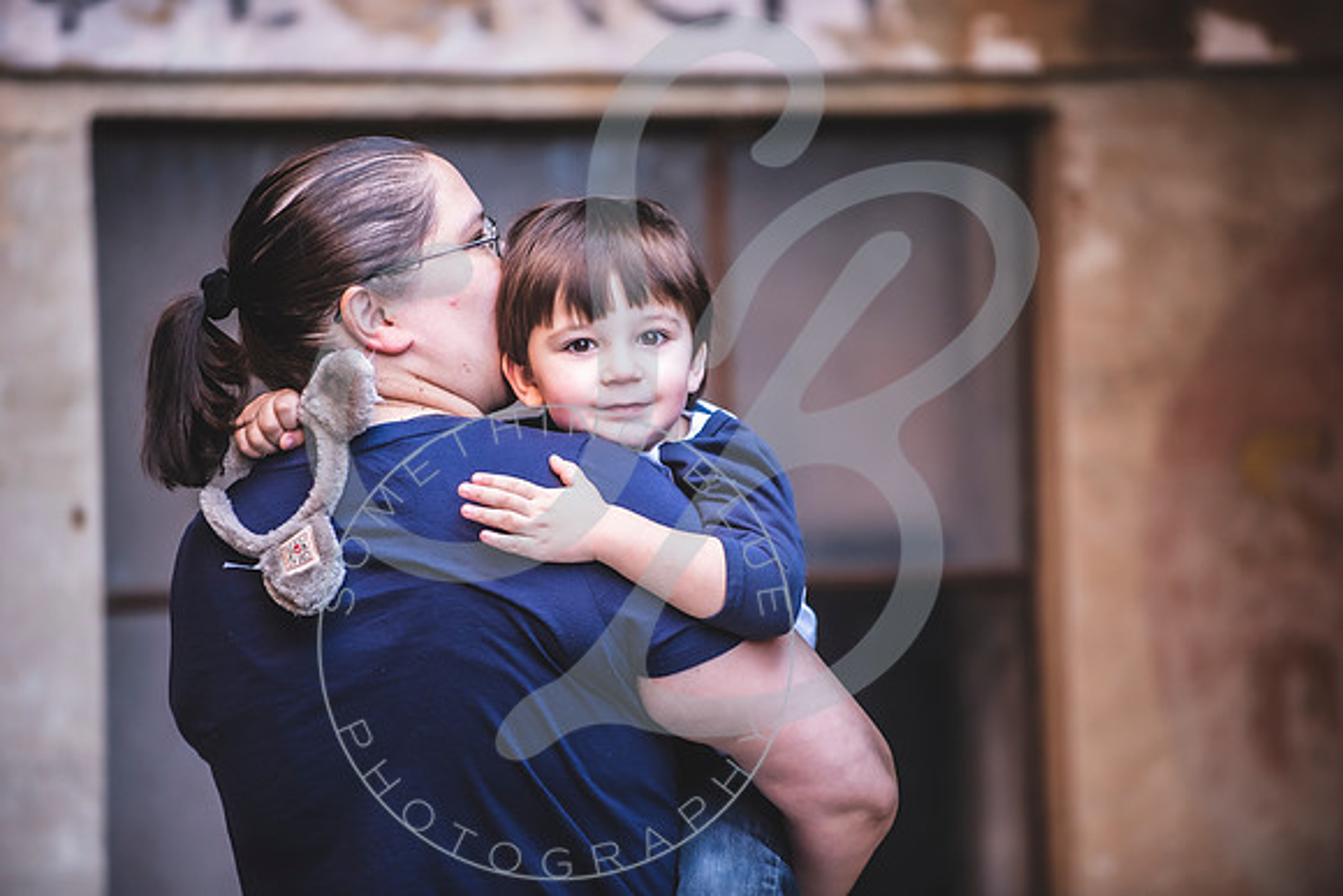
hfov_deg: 9.9
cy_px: 448
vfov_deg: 6.6
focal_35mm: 207
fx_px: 7716
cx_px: 684
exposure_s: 1/250
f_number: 2.8
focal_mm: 200
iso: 500
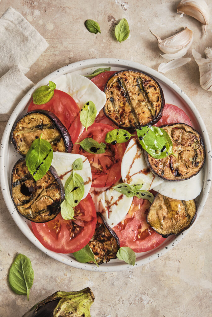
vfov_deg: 28.4
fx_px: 627
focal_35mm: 71
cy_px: 158
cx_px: 106
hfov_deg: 19.2
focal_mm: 47.6
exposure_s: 1/80
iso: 200
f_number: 9
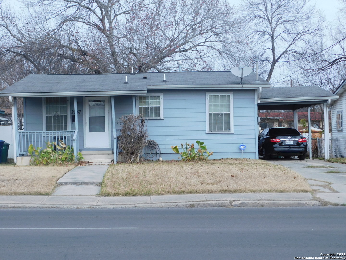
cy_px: 130
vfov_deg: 24.8
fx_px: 590
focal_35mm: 59
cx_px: 173
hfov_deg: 32.7
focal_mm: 10.4
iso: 125
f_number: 4
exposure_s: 1/500
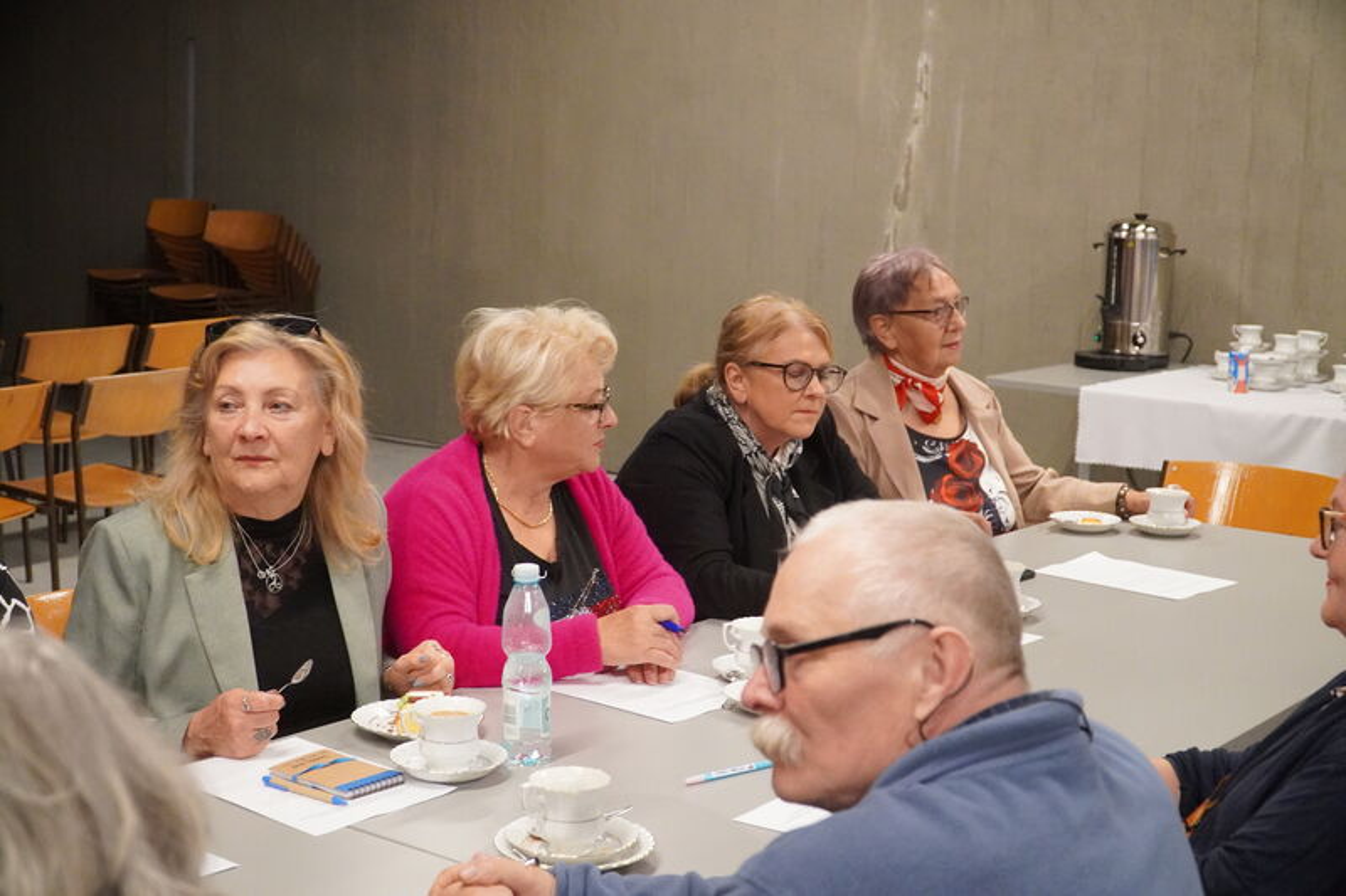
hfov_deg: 42.3
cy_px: 448
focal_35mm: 46
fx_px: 1738
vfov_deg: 28.9
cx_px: 673
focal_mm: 31
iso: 6400
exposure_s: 1/160
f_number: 4
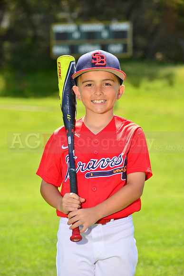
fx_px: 1226
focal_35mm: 160
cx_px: 92
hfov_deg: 8.6
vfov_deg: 12.8
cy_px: 138
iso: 200
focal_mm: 160
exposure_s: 1/250
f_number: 8
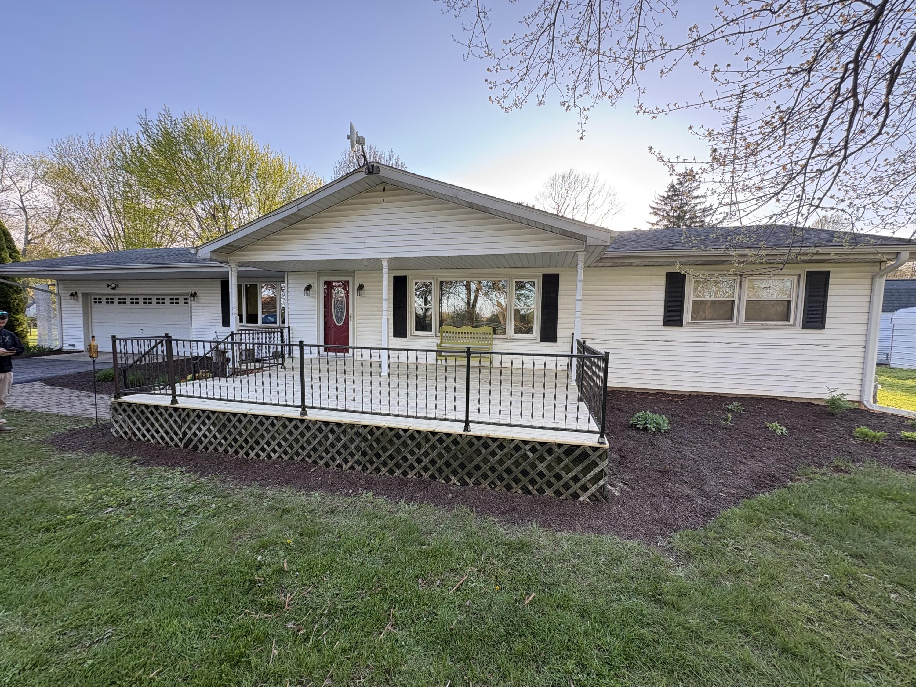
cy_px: 344
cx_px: 458
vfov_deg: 85.7
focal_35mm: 14
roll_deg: -0.7
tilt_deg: -1.5
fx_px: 370
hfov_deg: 102.1
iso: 40
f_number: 2.2
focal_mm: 2.22
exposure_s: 1/99
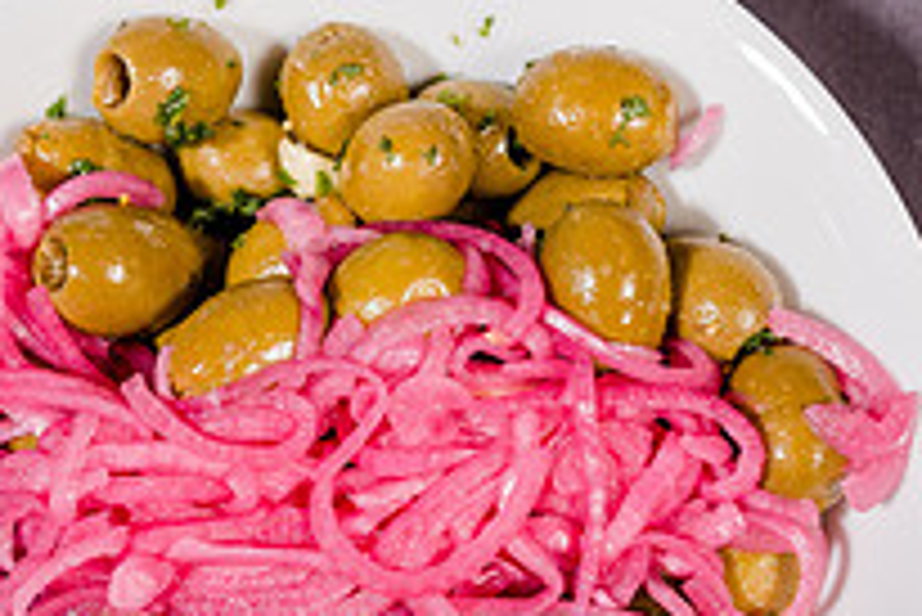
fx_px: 1743
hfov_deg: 29.6
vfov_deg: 19.9
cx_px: 463
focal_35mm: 68
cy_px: 470
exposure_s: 1/160
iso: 320
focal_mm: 24
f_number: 4
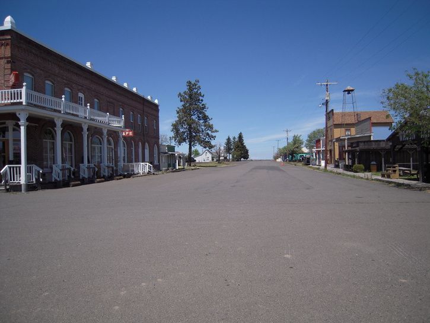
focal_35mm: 28
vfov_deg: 49.8
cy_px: 162
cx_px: 215
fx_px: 348
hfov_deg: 63.4
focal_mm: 5
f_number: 5.4
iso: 100
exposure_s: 1/640
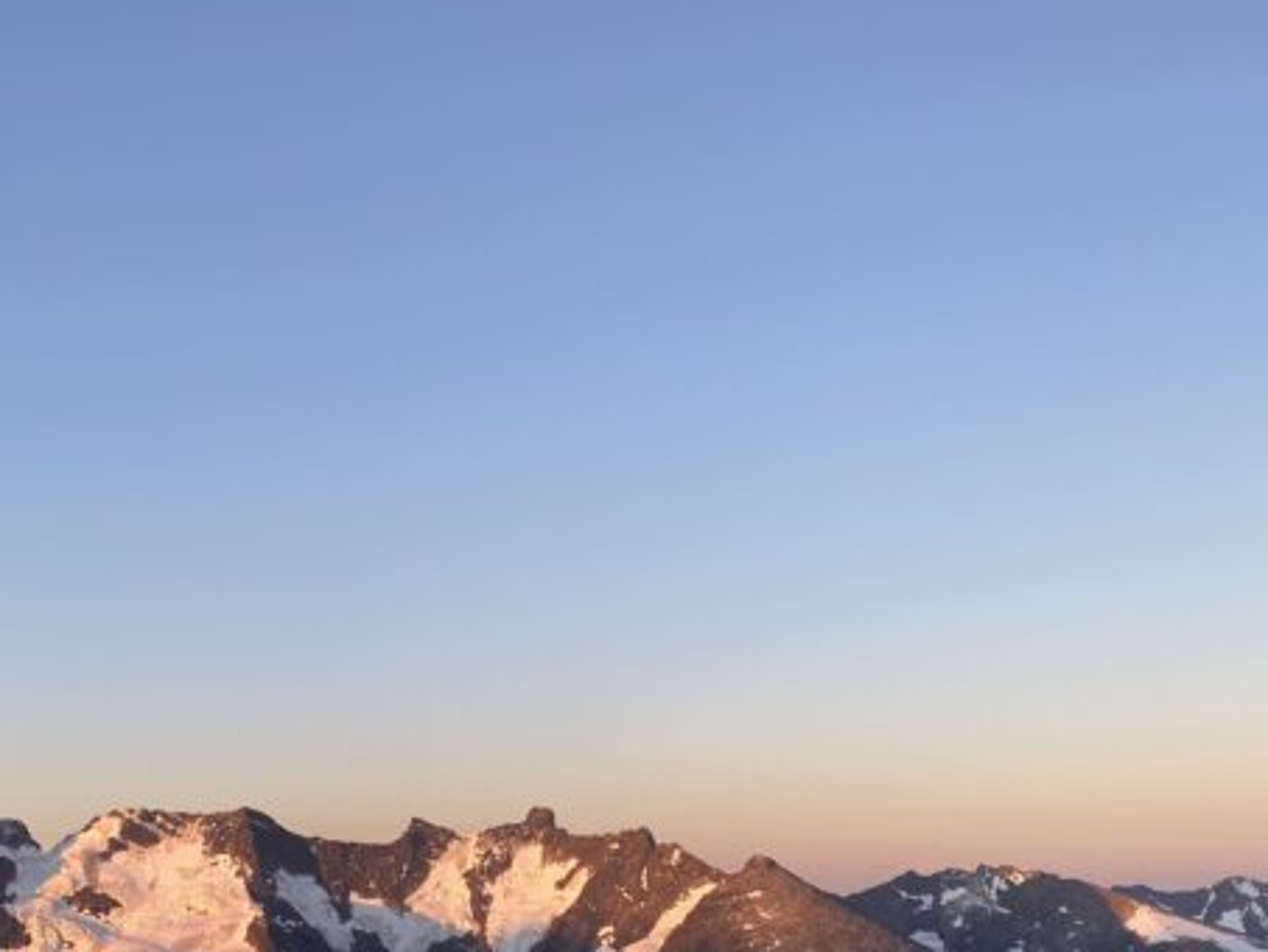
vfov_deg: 33.0
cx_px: 459
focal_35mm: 43
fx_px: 1576
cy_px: 710
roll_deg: +0.3
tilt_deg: +6.1
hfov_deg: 43.4
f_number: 1.8
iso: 32
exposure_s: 1/361
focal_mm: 4.25
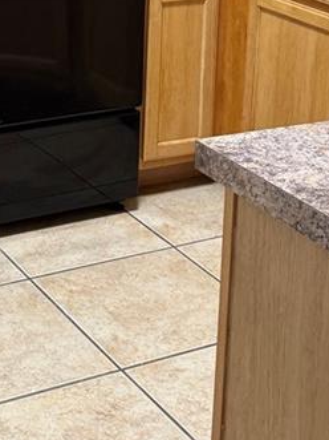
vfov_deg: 21.0
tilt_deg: -8.5
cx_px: 12
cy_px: -90
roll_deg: -1.0
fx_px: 1103
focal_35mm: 87
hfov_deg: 16.7
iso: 320
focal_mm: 6.76
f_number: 1.78
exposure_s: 1/60
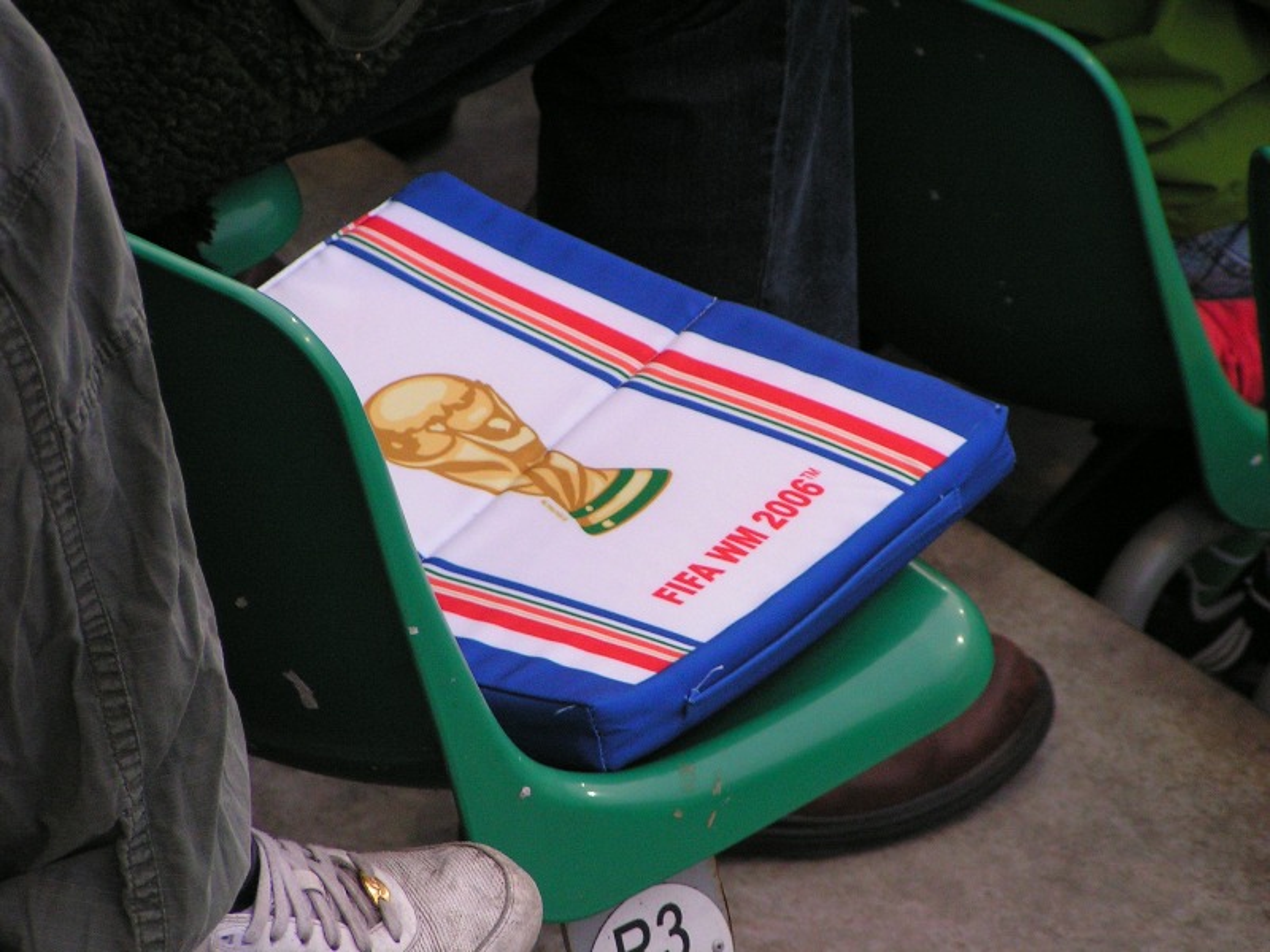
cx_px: 635
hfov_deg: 7.6
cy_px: 476
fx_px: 9502
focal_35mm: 259
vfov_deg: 5.7
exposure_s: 1/200
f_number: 3.5
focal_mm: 39.6
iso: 200
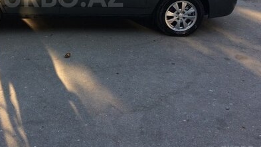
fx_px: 367
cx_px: 55
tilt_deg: -14.7
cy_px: -3
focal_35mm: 53
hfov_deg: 37.9
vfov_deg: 21.7
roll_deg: -4.0
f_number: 2.2
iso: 32
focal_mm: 4.15
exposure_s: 1/281
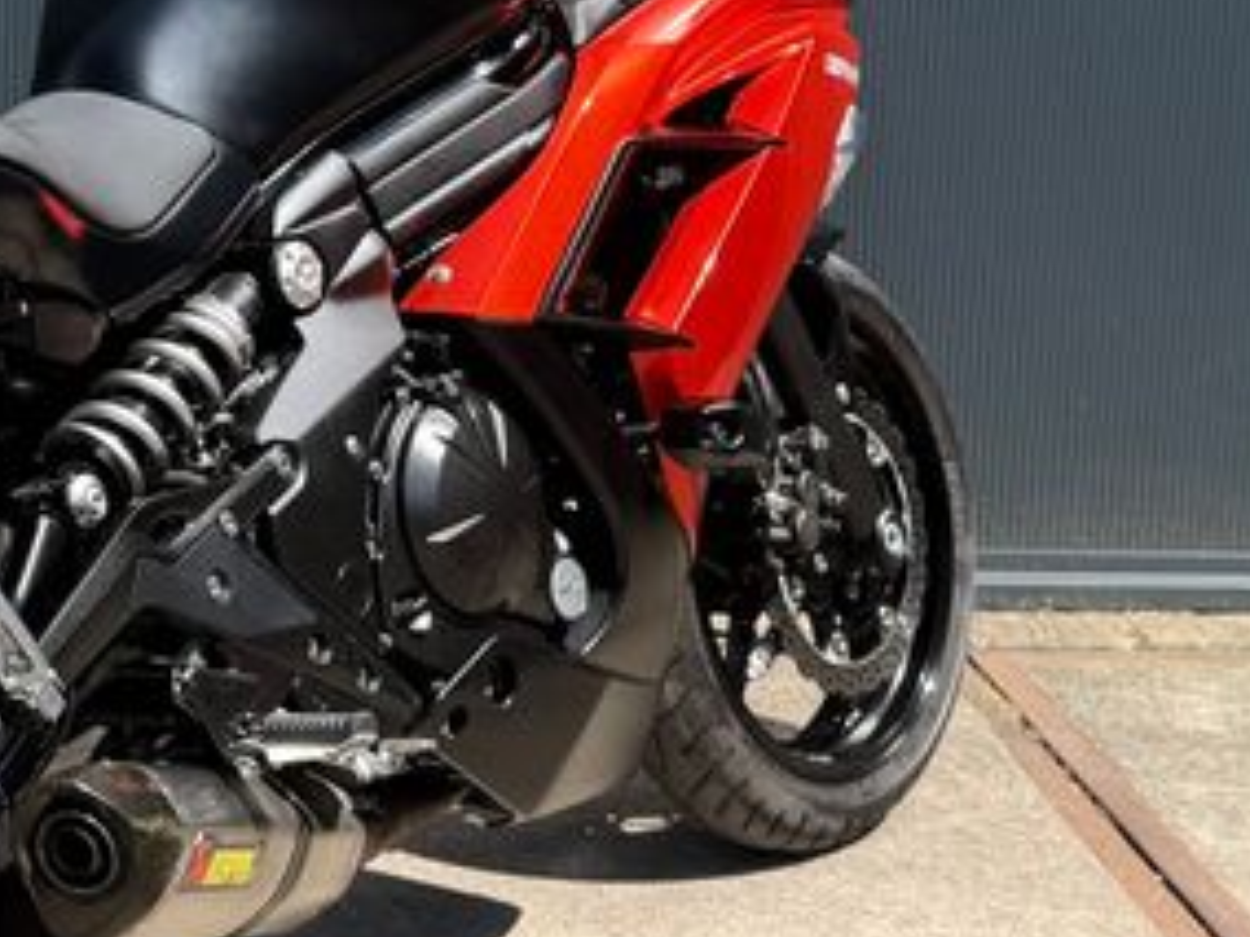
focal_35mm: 54
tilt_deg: -5.9
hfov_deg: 33.5
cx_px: 110
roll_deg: -0.1
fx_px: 1950
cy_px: 458
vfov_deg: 27.0
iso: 80
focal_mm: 6.76
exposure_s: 1/1901
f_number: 1.78
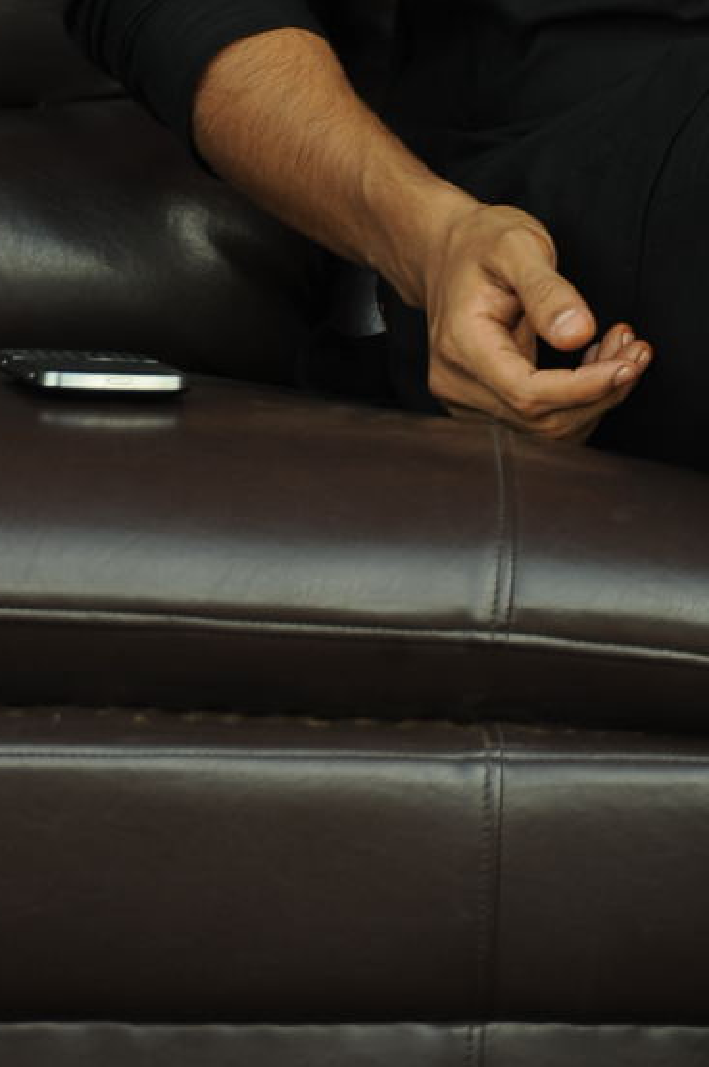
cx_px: 933
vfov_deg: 5.9
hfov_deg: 4.0
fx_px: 10240
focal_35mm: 346
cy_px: 10
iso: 500
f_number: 7.1
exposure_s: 1/125
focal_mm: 120
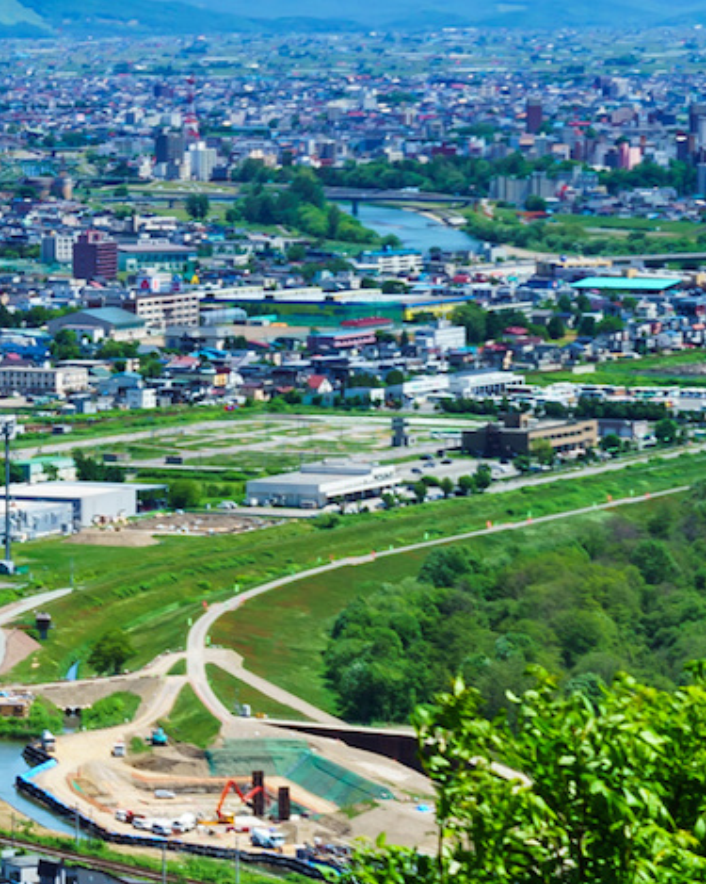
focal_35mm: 210
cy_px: 158
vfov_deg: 9.2
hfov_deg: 7.2
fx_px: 5487
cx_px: -565
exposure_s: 1/250
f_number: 11
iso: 100
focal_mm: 70
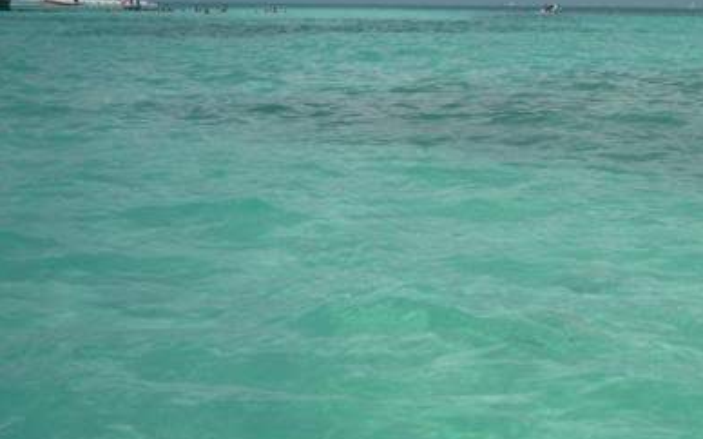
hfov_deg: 28.3
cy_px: 67
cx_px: 634
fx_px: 1340
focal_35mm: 70
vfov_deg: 18.4
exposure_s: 1/800
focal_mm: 5.2
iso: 100
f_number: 6.3
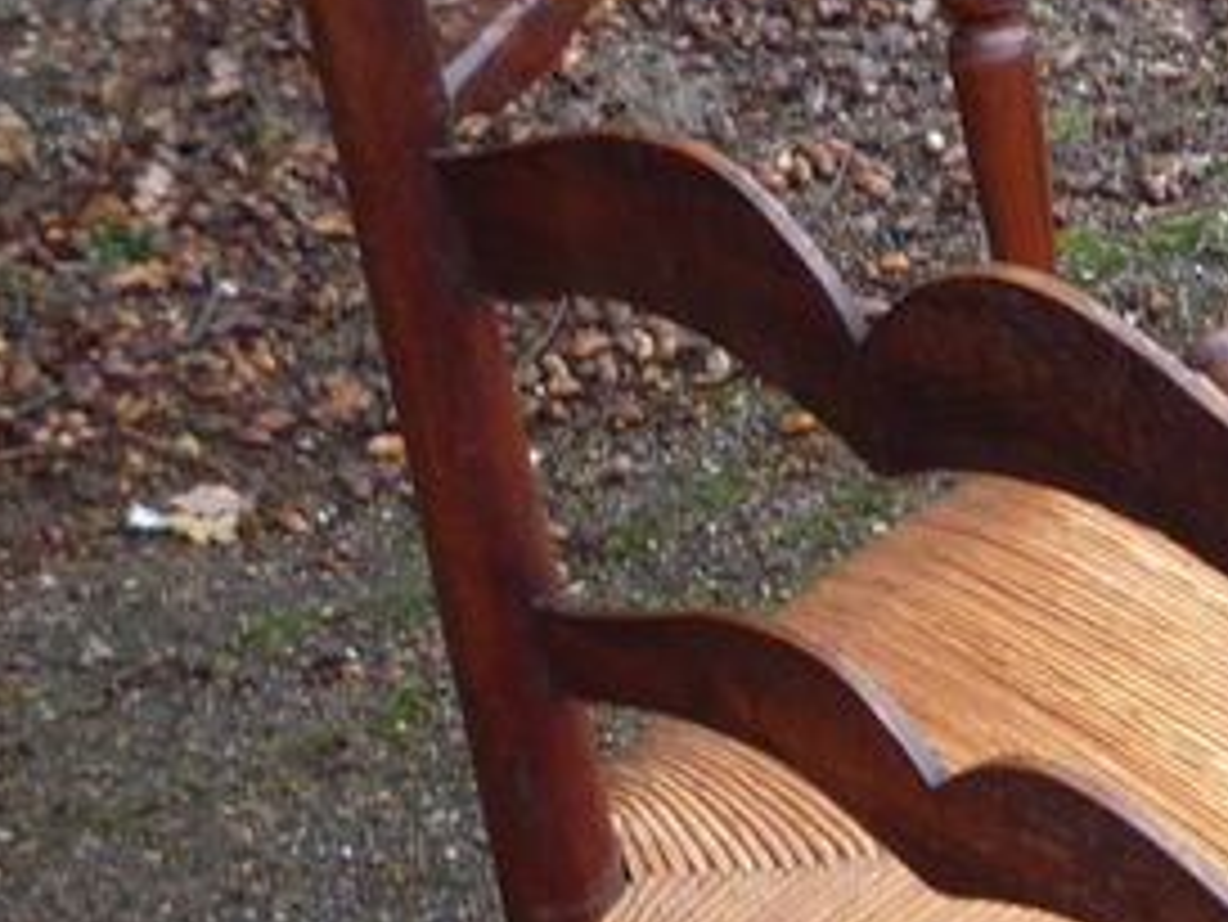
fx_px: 3904
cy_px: 823
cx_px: 1430
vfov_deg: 13.4
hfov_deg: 17.2
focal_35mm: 110
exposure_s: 1/30
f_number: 3.3
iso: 125
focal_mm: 5.2
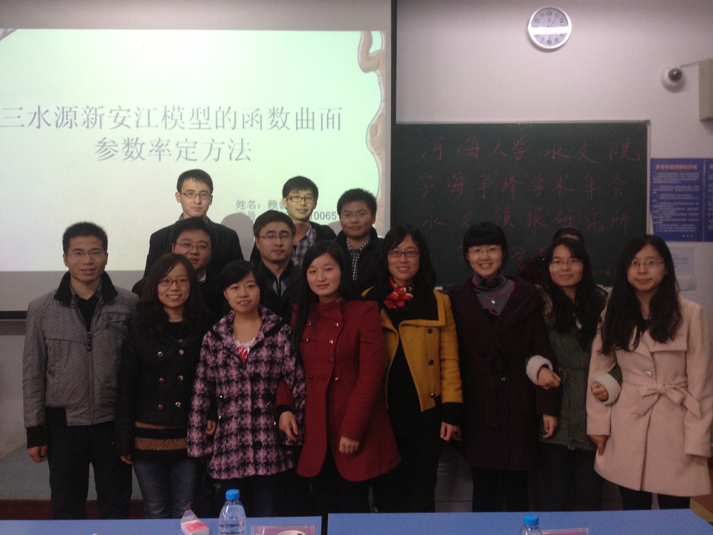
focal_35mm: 35
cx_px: 356
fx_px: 721
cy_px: 268
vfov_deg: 40.7
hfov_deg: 52.6
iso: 125
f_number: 2.4
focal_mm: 4.28
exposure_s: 1/20
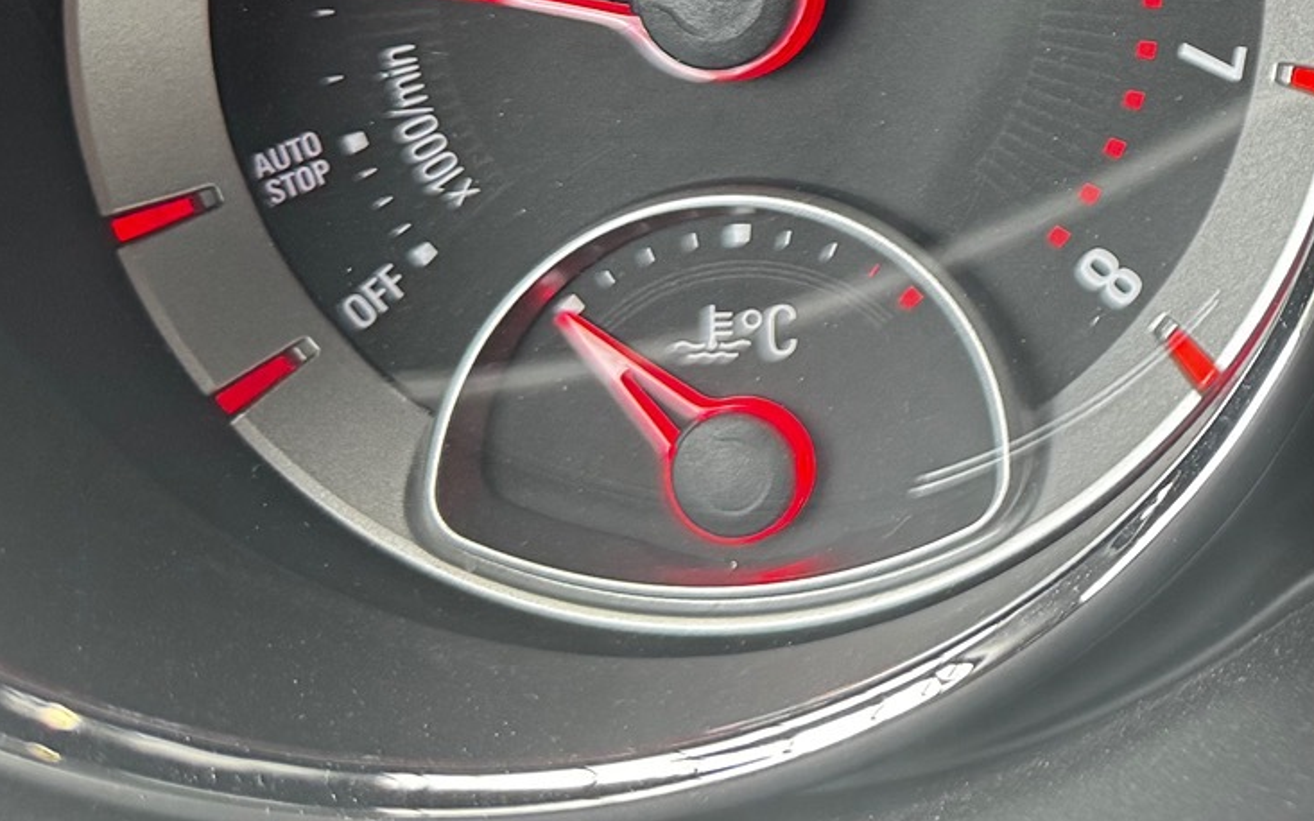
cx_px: 1742
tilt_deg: -20.3
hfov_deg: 25.1
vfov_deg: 17.5
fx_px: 2507
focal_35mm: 70
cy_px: -231
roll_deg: -1.4
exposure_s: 1/116
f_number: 1.78
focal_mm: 6.76
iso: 200
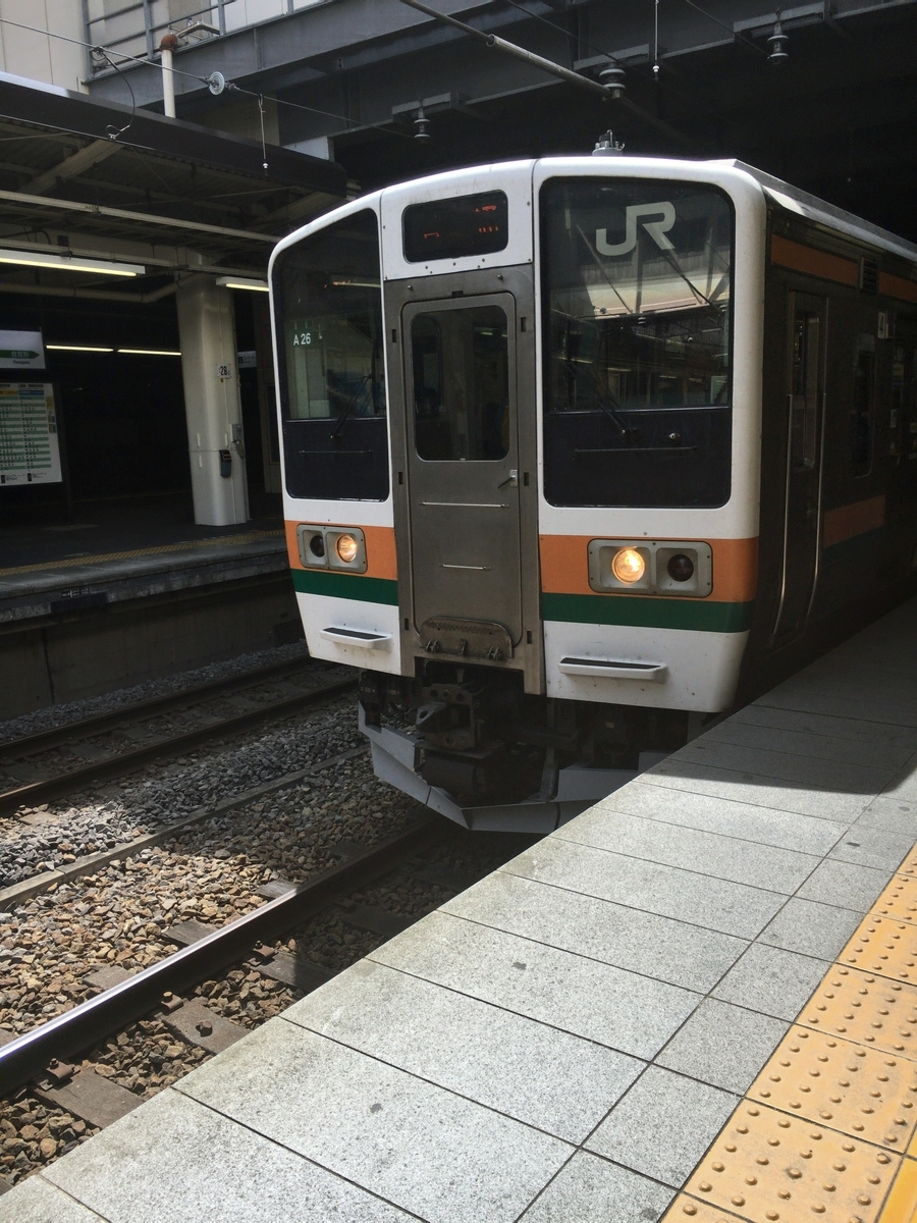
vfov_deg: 61.7
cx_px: 458
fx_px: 1024
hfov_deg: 48.2
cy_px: 612
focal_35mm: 29
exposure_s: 1/680
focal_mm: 4.15
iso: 25
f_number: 2.2
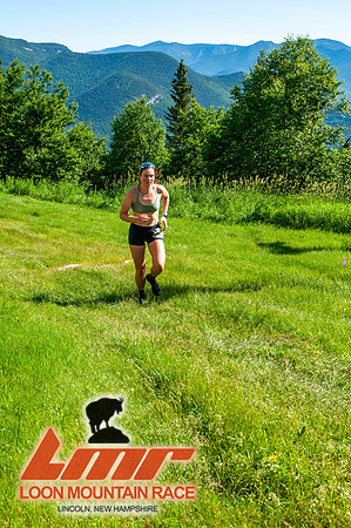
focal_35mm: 51
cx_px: 176
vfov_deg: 38.9
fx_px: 748
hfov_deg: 26.4
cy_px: 264
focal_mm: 34
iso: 200
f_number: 8
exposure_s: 1/400
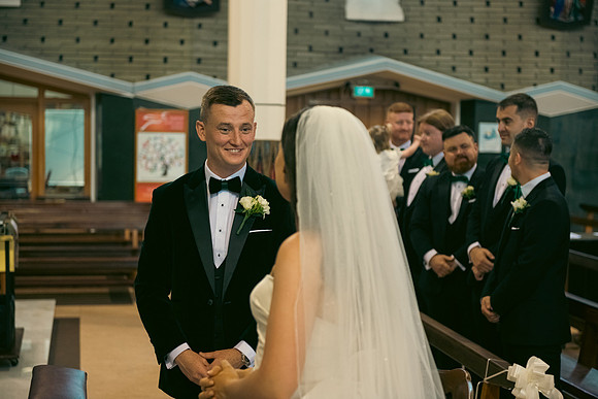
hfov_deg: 30.5
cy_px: 200
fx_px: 1097
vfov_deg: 20.6
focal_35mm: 66
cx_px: 299
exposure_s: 1/160
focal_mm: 66
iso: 1000
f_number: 3.5
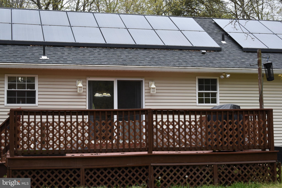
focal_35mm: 69
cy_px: 94
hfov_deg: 29.2
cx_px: 141
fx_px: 540
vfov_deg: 19.7
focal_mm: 46
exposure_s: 1/250
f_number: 5.6
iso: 280
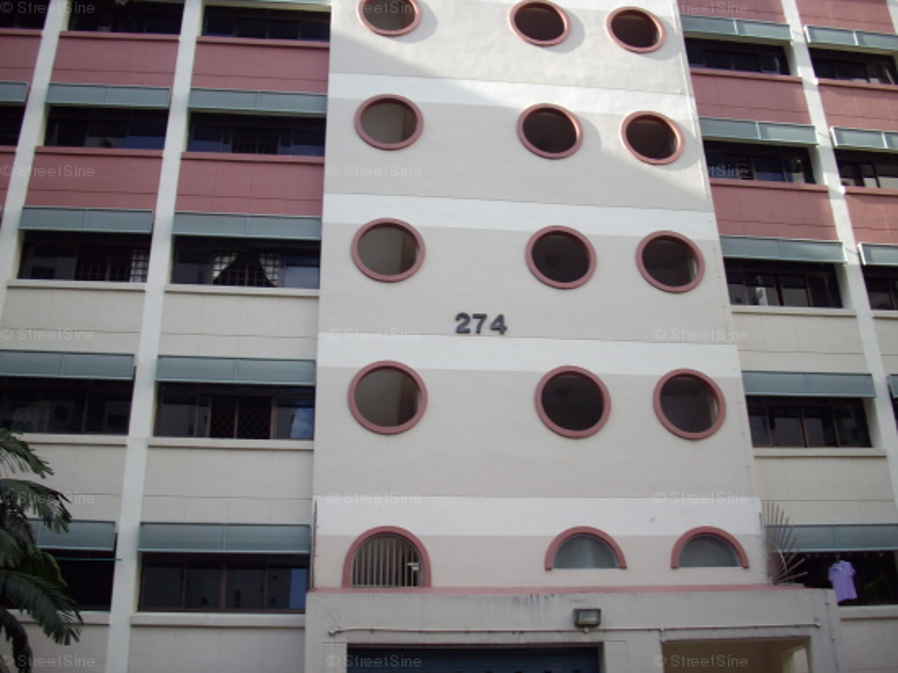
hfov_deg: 50.2
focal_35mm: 37
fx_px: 959
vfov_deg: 38.6
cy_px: 336
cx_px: 449
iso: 80
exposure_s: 1/80
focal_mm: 6.2
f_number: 5.6
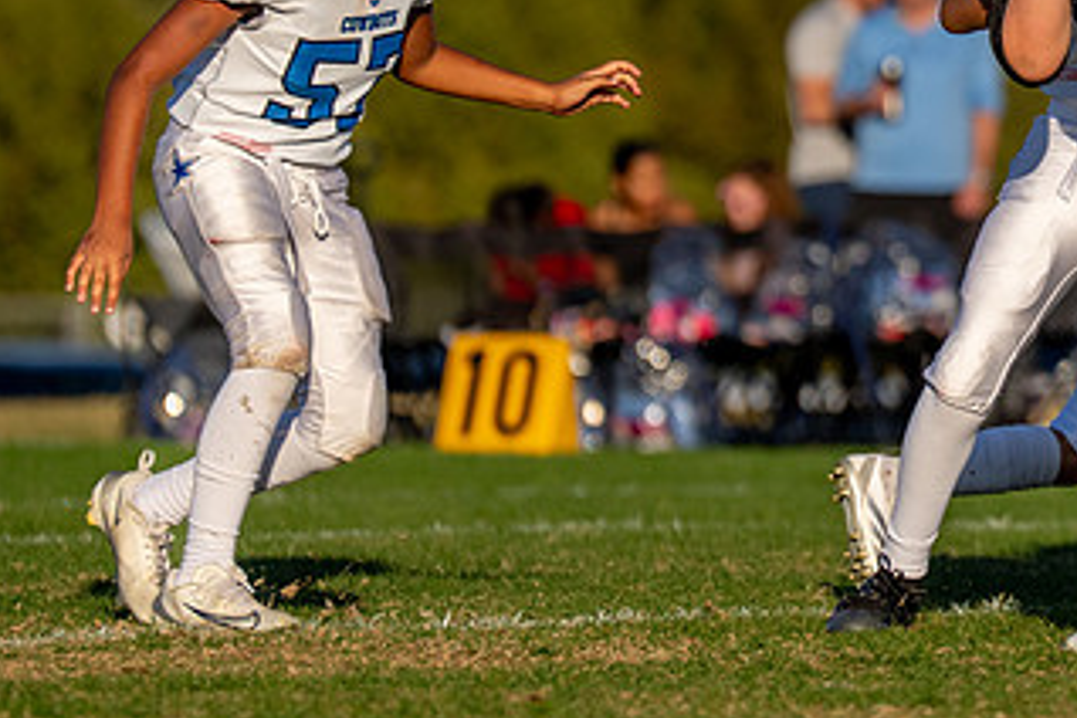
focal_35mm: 705
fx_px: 21090
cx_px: 1018
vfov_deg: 2.0
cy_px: 104
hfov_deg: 2.9
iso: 200
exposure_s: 1/4000
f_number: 2.8
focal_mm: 200
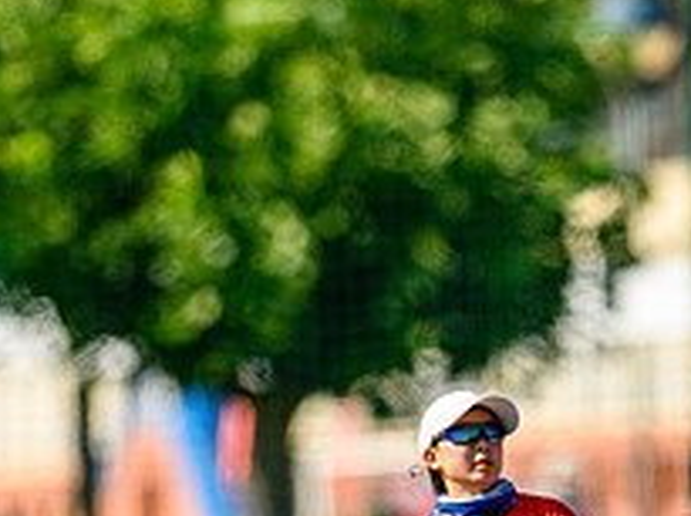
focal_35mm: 1091
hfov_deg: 1.8
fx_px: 21740
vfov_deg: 1.4
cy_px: 632
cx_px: 526
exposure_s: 1/1250
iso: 100
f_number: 3.2
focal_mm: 400
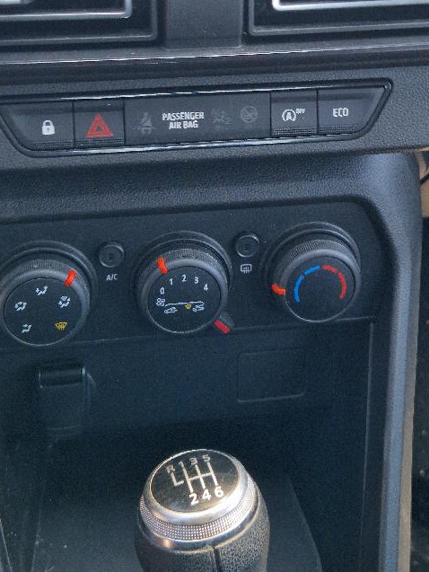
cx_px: 250
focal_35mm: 65
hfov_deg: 22.6
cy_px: 112
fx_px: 1074
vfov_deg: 29.1
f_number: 1.8
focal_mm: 5.4
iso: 50
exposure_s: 1/50
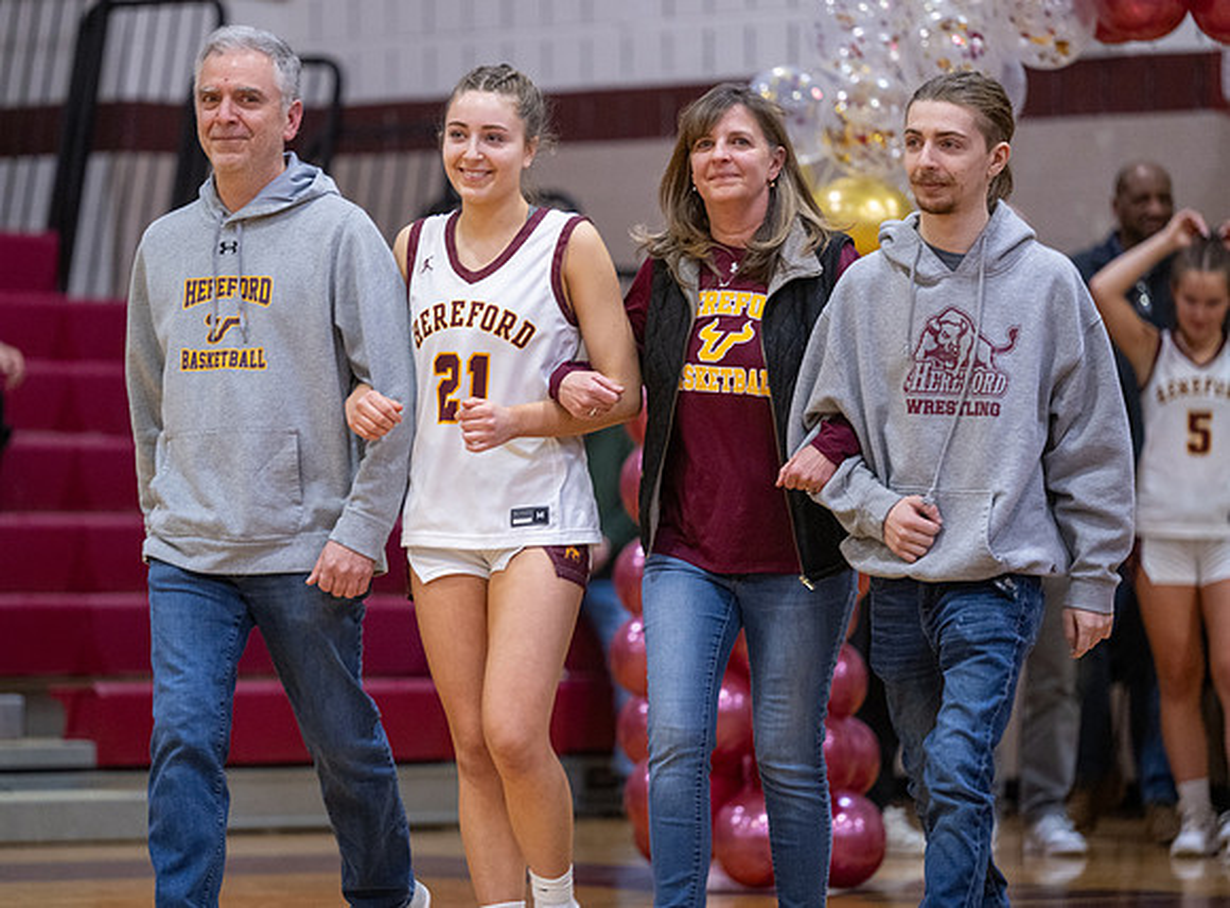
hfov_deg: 9.4
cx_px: 492
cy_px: 446
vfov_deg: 7.0
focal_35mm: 212
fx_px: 7473
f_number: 2.8
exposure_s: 1/400
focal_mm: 165
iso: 1250
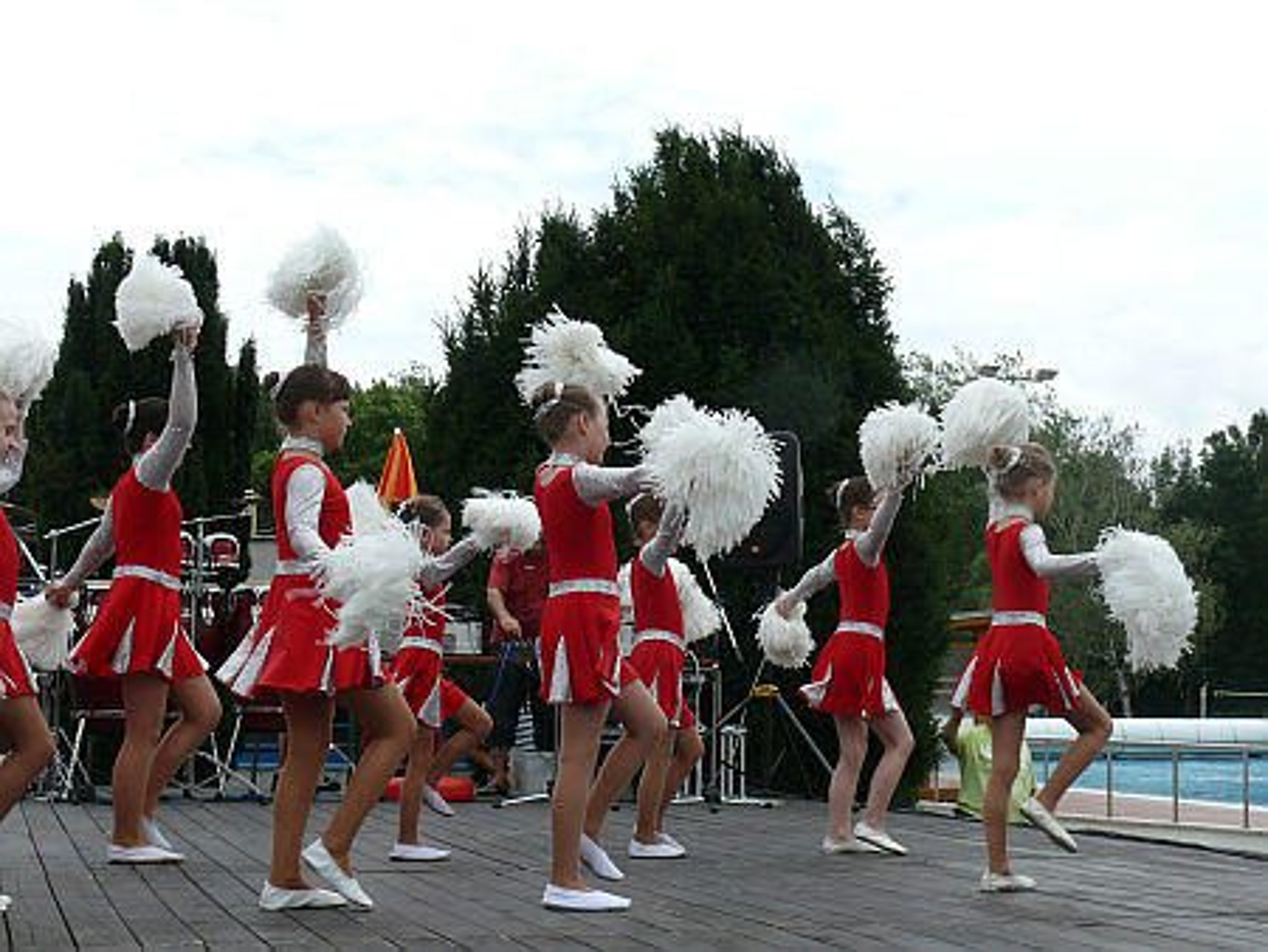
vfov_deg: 26.1
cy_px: 476
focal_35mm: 56
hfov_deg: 34.3
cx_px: 634
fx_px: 2052
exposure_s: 1/320
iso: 100
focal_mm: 9.6
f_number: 5.6
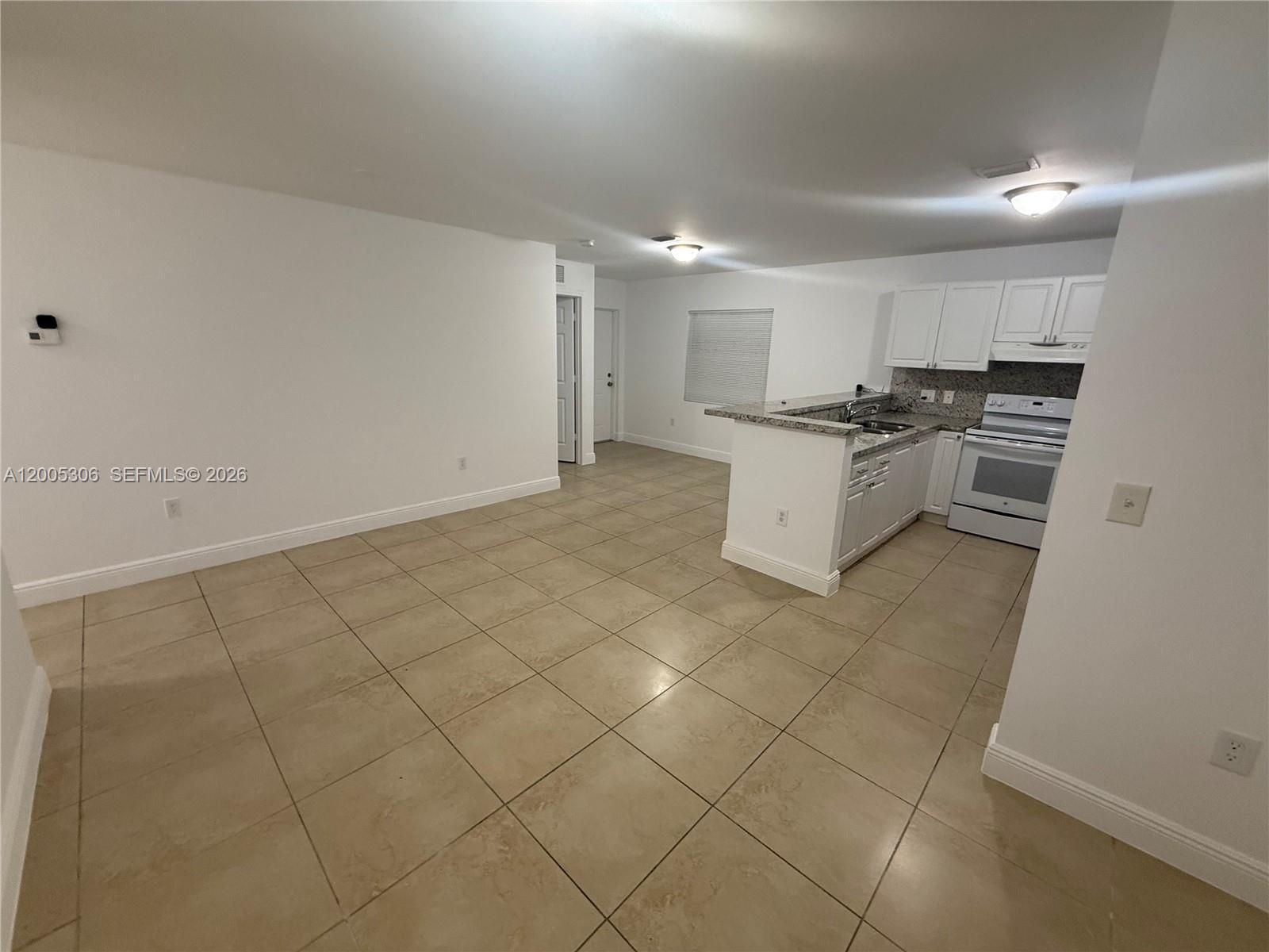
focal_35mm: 14
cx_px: 634
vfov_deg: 85.7
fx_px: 513
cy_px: 476
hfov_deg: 102.1
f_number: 2.2
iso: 250
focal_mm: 2.22
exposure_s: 1/60
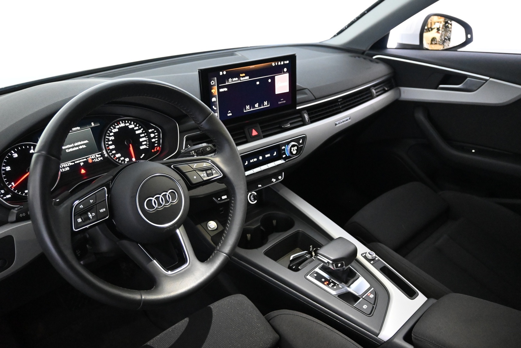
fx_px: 445
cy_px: 174
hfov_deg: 60.7
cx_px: 260
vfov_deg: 42.6
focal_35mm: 31
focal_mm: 20.5
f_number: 3.8
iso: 7200
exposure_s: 1/60
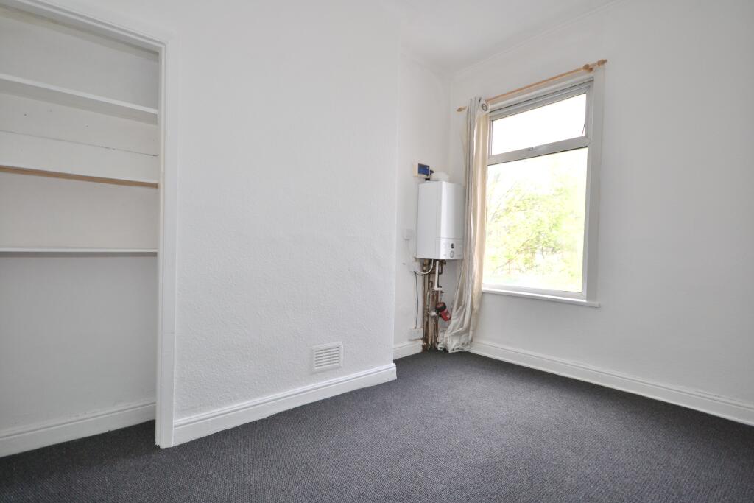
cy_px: 252
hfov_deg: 92.4
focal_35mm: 17
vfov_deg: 69.7
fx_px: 361
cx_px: 377
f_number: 5
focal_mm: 11.5
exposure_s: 1/100
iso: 400
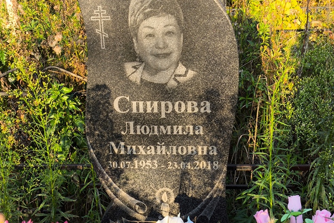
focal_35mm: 53
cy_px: 127
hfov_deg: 37.5
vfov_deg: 25.5
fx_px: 492
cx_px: 165
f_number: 1.7
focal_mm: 4.71
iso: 50
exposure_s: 1/353
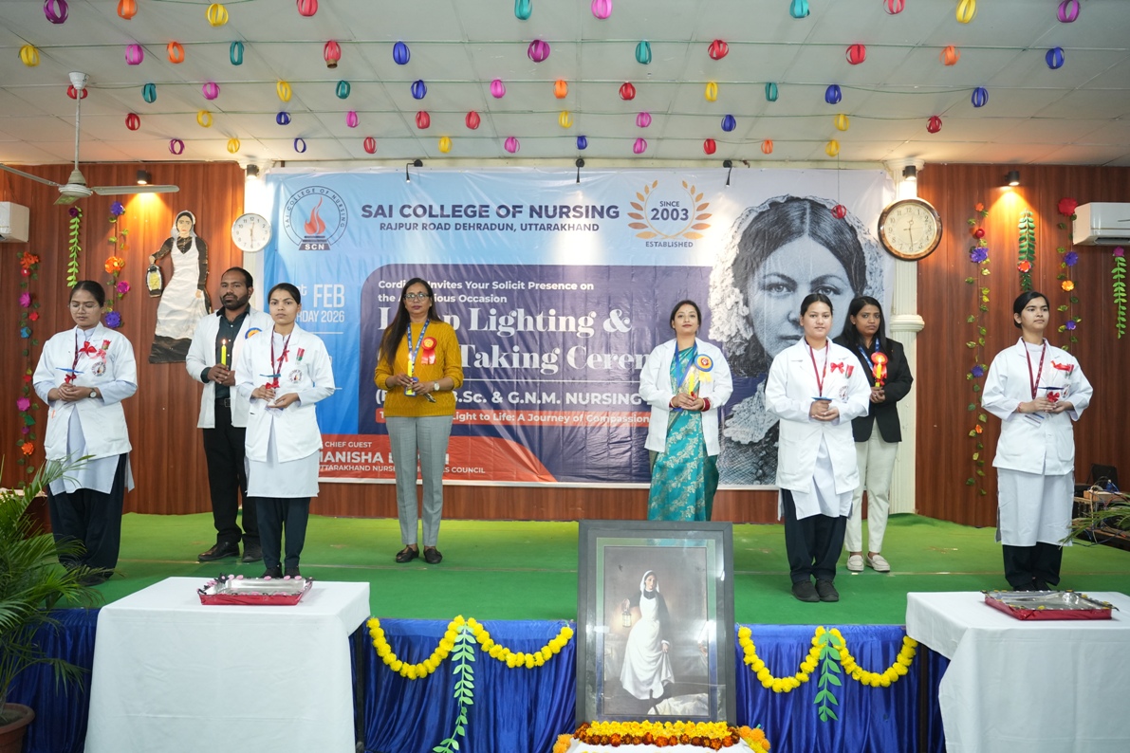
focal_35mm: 28
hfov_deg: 65.5
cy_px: 376
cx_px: 565
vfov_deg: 46.4
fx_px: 879
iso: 2500
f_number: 2.8
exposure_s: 1/100
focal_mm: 28
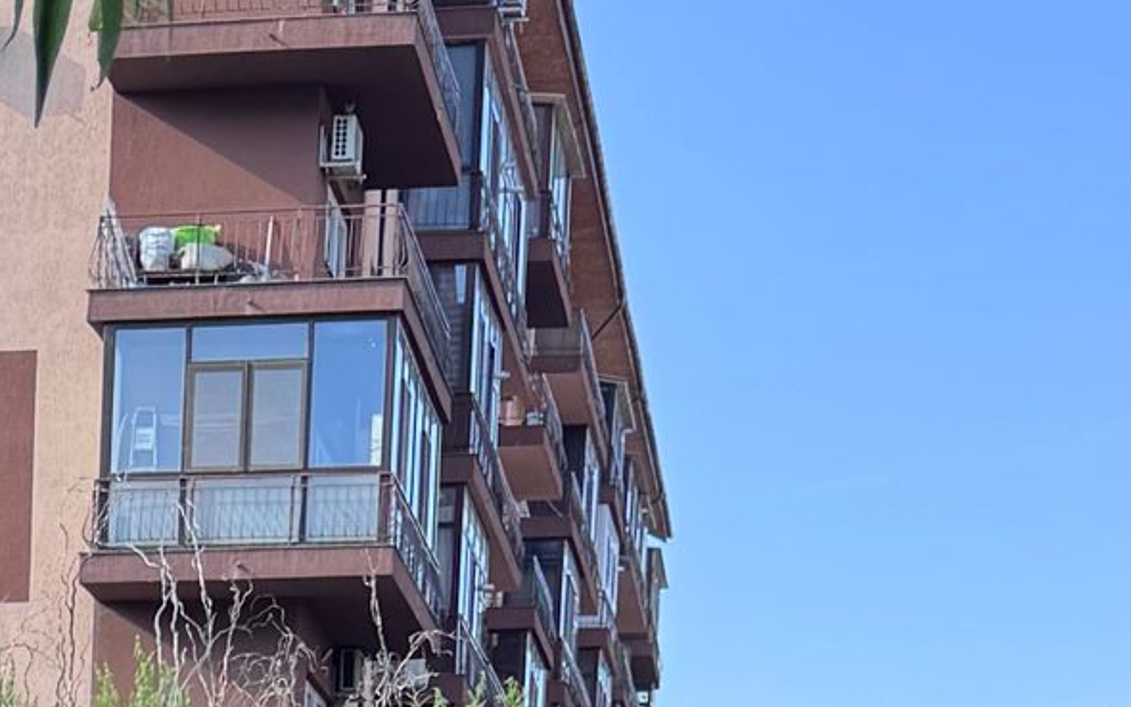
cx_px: -36
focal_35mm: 115
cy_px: 1574
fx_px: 3545
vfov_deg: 10.2
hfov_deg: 17.6
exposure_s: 1/664
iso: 80
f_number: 1.78
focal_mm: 6.76
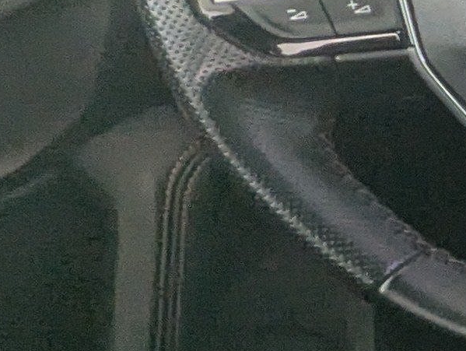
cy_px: 354
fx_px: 1469
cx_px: 1516
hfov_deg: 10.3
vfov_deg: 13.4
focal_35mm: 109
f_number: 2.2
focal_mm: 2.35
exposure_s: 1/62.3
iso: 61
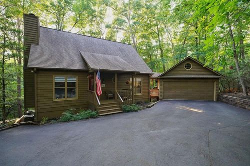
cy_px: 83
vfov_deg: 70.7
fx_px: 117
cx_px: 125
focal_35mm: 17
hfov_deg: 93.6
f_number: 3.5
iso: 1600
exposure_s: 1/160
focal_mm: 16.9
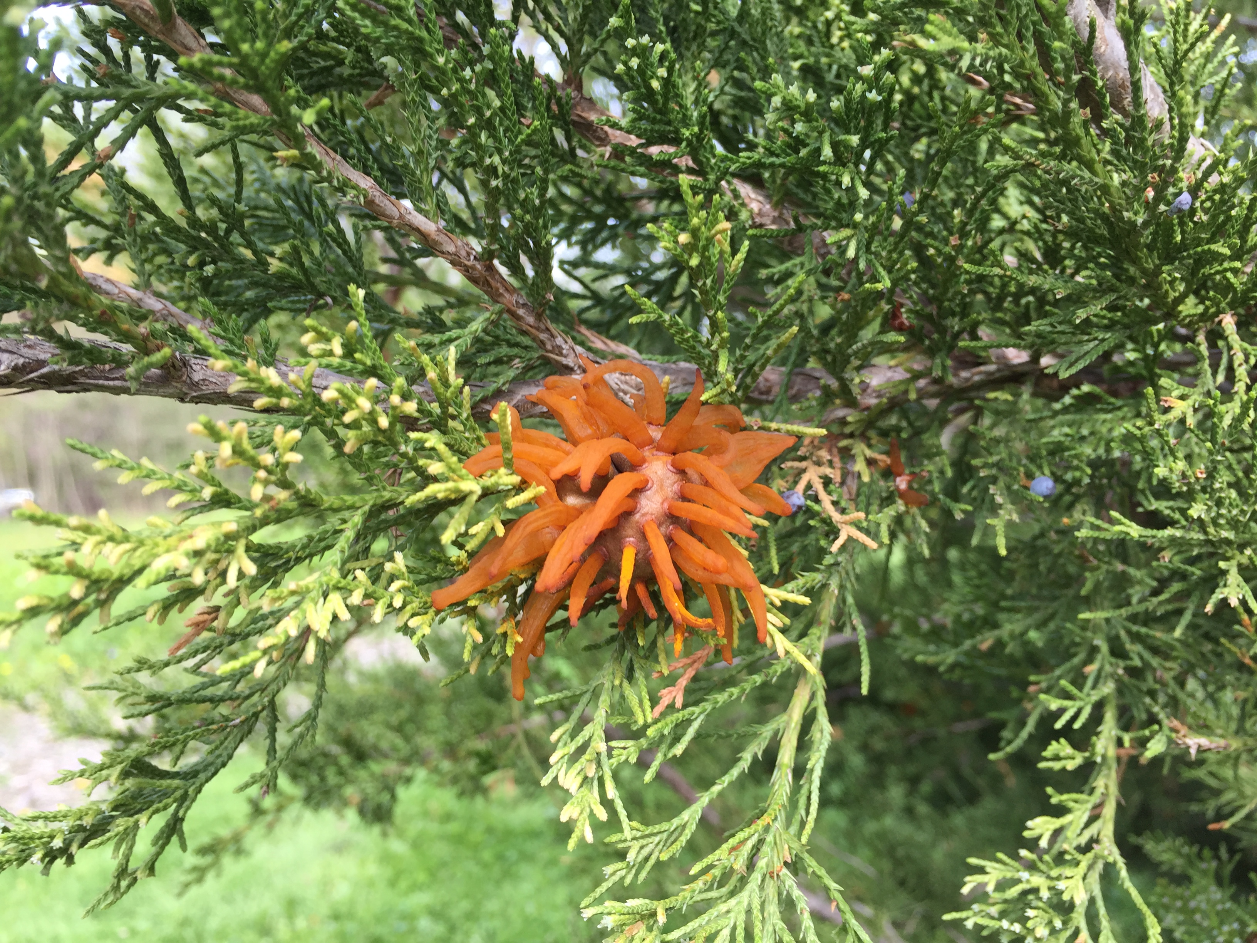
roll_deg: +0.2
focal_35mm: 29
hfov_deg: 61.7
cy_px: 472
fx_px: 1053
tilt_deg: +2.1
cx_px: 628
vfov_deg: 48.2
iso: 32
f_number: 2.2
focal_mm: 4.15
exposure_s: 1/250
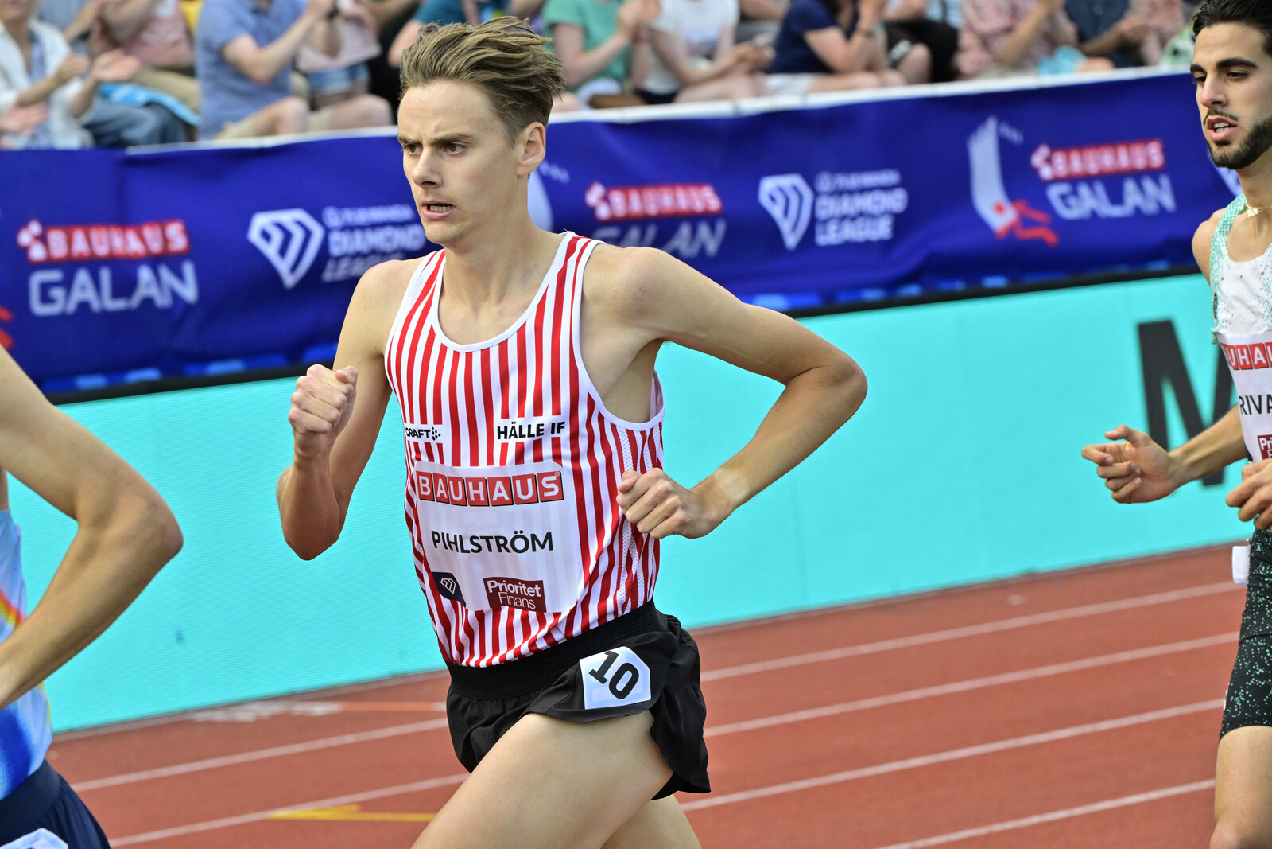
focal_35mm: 180
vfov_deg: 7.6
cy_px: 424
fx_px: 6360
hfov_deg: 11.4
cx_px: 636
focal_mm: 180
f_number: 9
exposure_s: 1/1250
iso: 2000
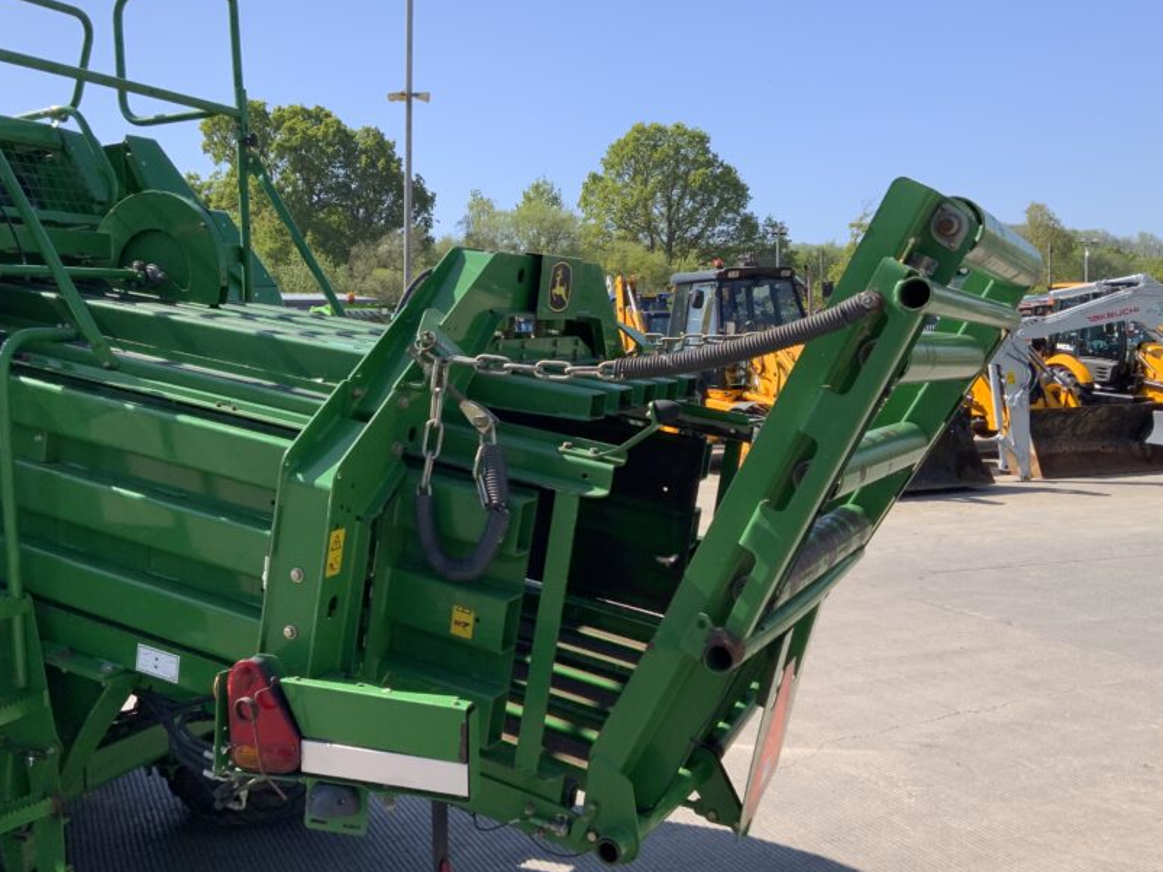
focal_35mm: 37
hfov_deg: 50.0
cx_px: 492
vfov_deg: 38.7
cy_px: 430
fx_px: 1243
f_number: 1.8
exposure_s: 1/1377
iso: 16
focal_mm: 3
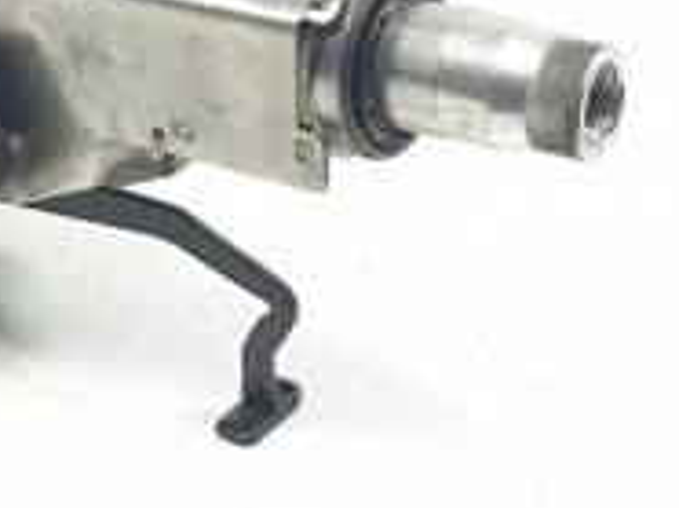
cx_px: -29
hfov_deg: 31.3
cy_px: 4
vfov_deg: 24.9
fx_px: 1097
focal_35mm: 56
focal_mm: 4.3
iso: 50
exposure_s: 1/100
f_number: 2.4
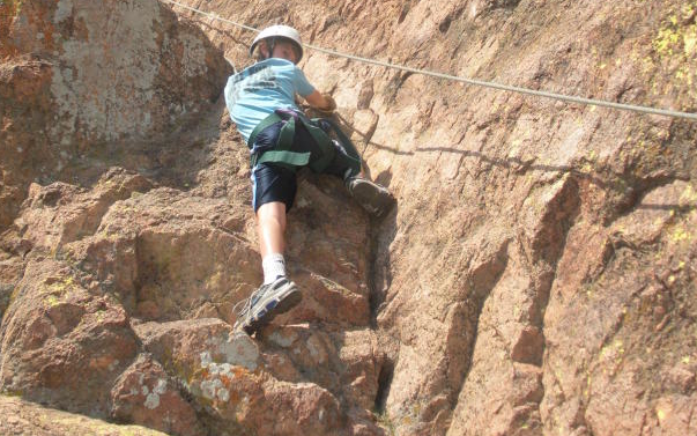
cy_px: 88
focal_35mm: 54
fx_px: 1026
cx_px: 338
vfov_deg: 23.6
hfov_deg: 37.5
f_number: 3.5
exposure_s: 1/794
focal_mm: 6.3
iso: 88
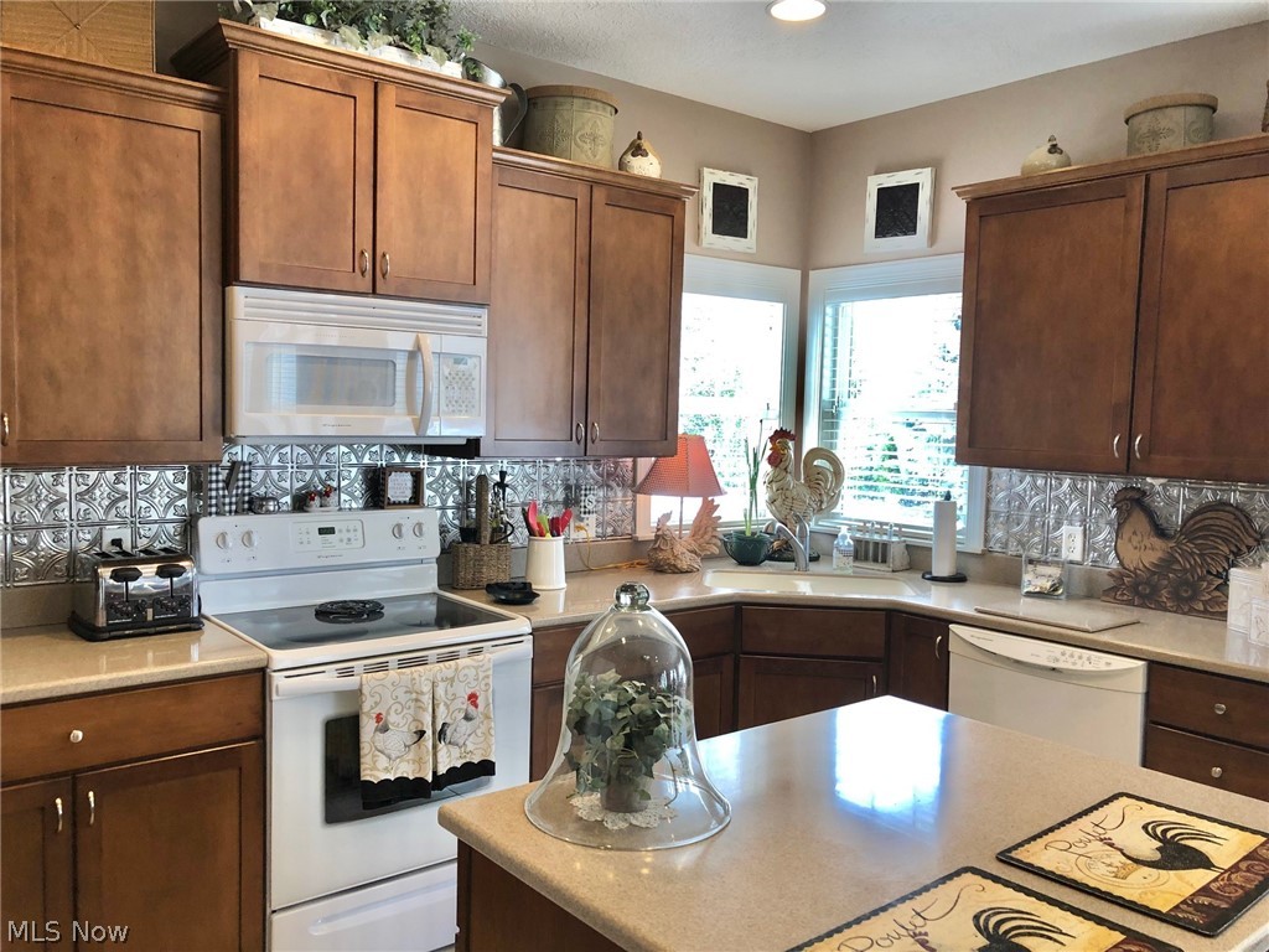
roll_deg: -1.5
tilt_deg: -4.4
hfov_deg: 63.4
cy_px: 476
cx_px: 634
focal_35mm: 28
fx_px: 1026
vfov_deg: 49.7
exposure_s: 1/30
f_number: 1.8
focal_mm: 3.99
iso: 25
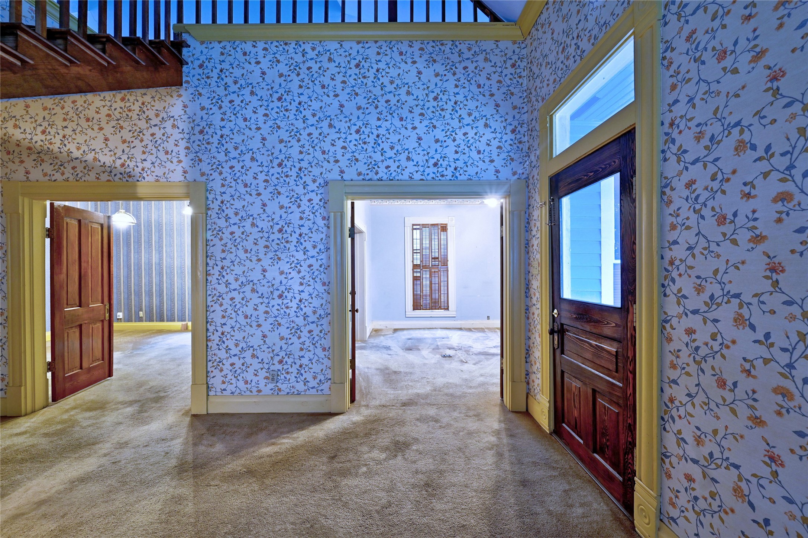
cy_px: 269
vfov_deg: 81.1
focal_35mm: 14
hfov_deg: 104.3
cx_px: 404
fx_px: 314
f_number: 8
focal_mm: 14
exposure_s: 1
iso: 400
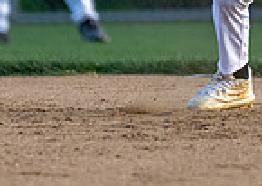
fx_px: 11401
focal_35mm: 1535
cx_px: 310
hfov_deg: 1.3
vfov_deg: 0.9
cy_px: -184
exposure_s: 1/2500
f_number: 2.8
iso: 400
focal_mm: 200
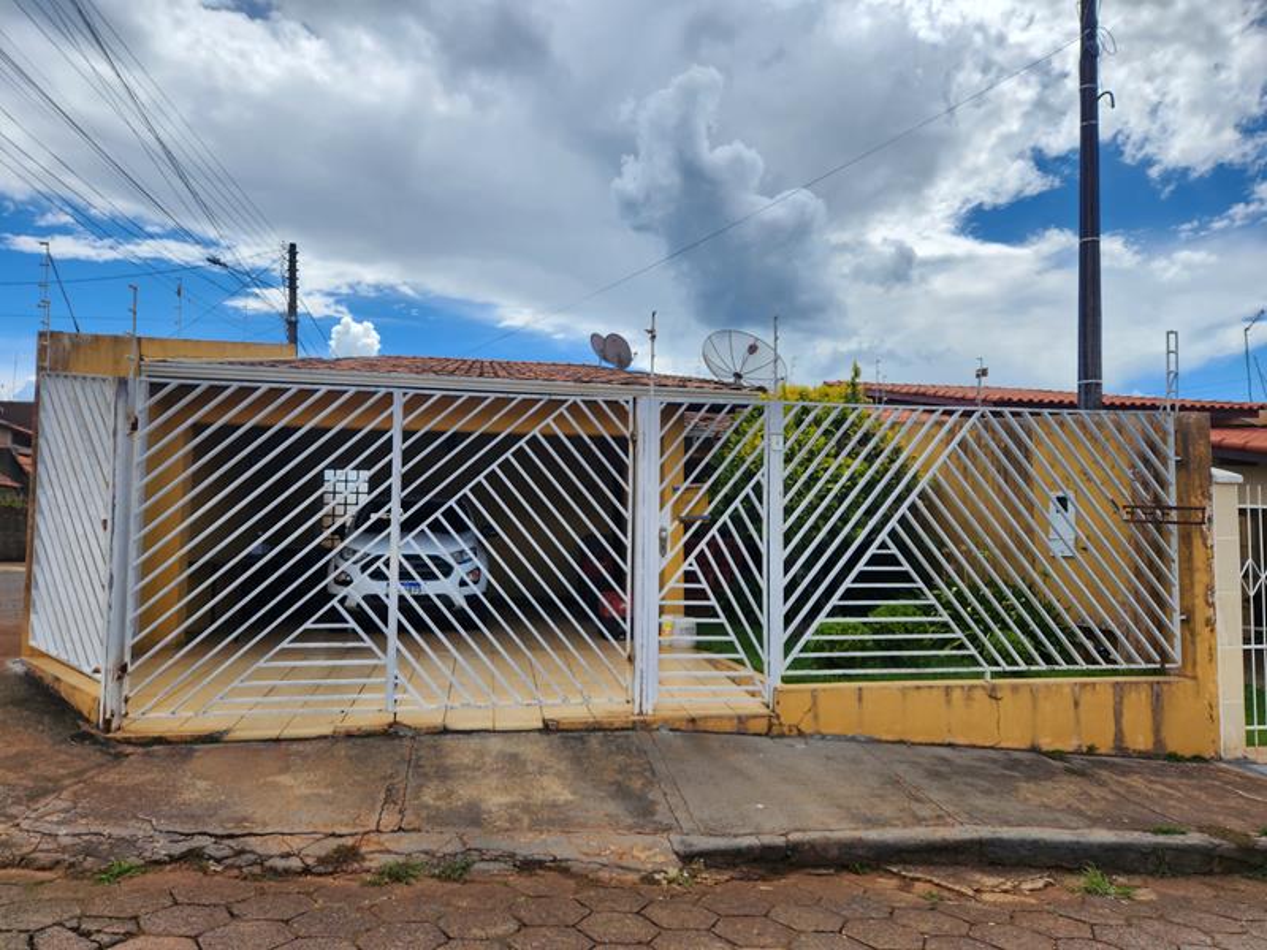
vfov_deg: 58.9
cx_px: 634
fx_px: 842
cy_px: 475
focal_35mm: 23
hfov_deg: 73.9
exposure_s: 1/2664
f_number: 1.8
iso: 20
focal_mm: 5.4
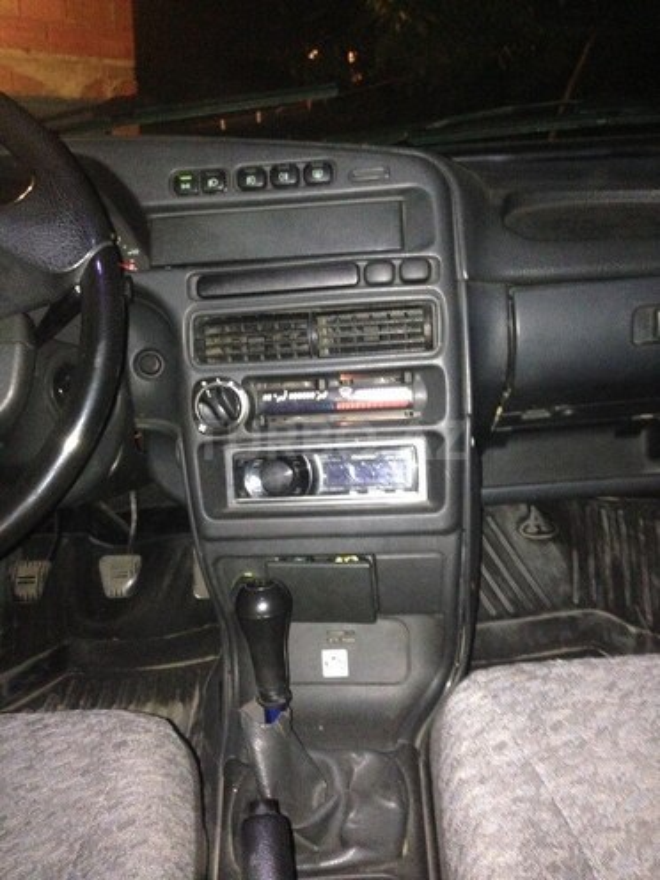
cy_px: 440
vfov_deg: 55.4
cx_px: 330
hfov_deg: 42.9
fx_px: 839
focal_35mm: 33
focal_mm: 4.12
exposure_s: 1/16
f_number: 2.4
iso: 500
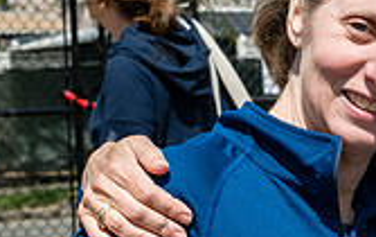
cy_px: 114
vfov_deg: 7.0
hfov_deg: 10.9
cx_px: 511
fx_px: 1919
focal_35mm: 187
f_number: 8
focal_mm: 46
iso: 100
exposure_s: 1/200
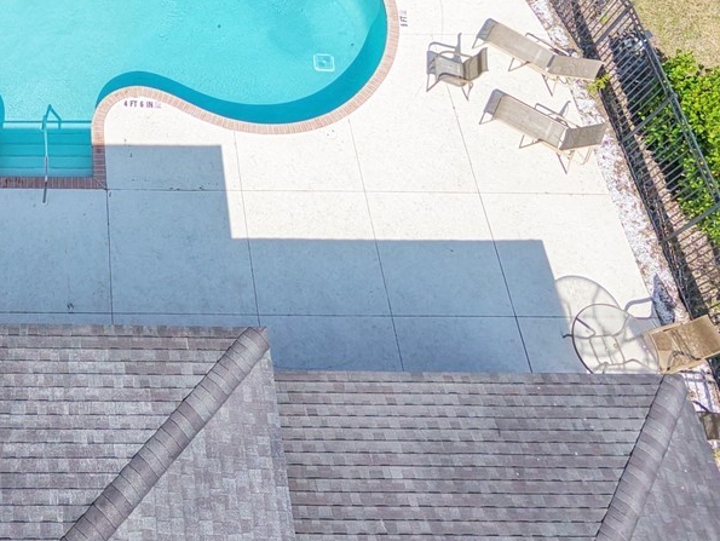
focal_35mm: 43
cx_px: 35
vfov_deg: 30.0
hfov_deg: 39.7
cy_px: -61
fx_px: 895
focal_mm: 3.05
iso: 400
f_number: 2.2
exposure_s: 1/1500
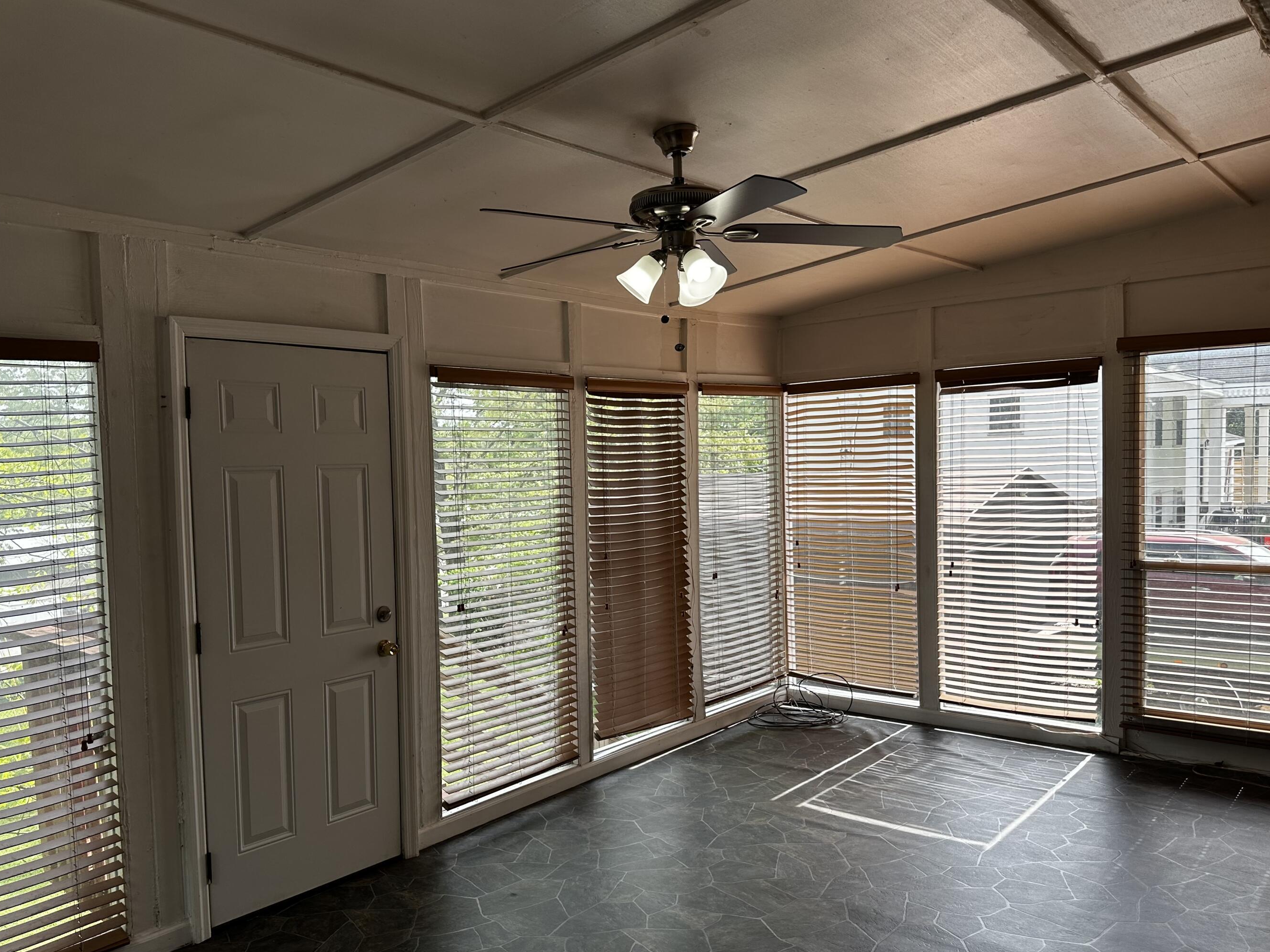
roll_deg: +1.5
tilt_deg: -2.8
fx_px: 991
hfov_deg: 65.3
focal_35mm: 27
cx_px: 601
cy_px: 512
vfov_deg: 51.3
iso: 80
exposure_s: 1/729
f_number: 1.78
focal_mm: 6.86
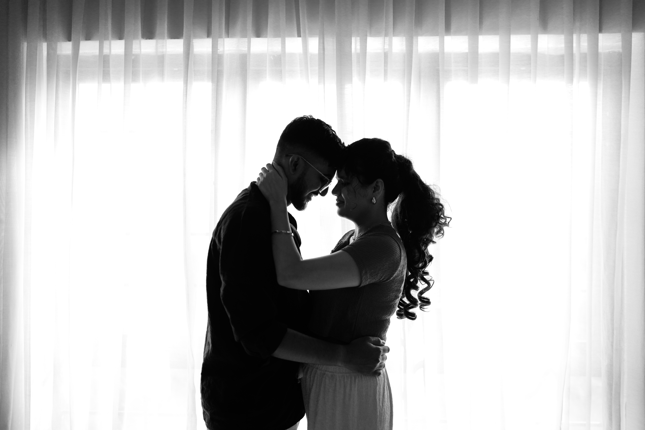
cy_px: 215
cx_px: 322
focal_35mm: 35
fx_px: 627
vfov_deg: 37.9
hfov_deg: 54.4
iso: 100
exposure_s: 1/400
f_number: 2
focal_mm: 35
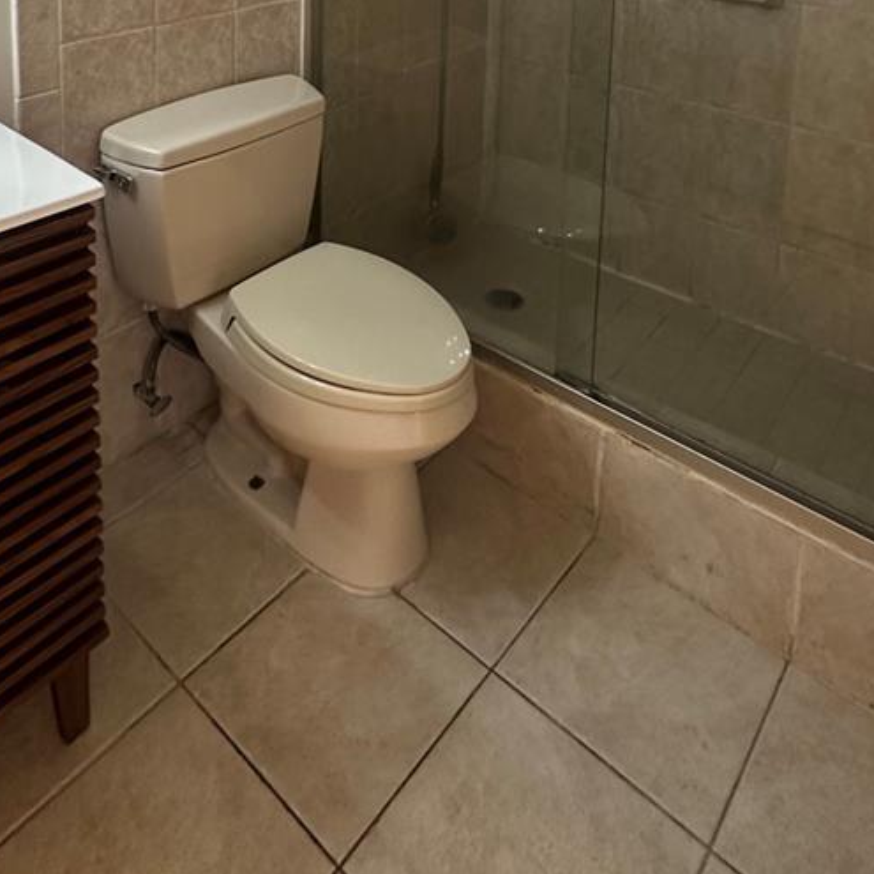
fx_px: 857
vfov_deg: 43.0
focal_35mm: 30
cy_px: -72
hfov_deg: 53.9
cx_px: 376
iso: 320
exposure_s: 1/60
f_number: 2.2
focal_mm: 2.22
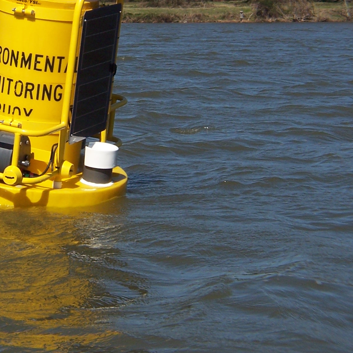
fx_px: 2181
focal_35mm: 189
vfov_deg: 9.2
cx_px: 44
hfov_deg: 9.2
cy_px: 86
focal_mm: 17.5
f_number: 6.3
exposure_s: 1/500
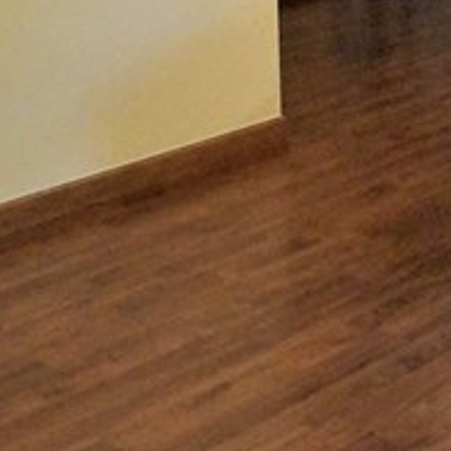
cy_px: -147
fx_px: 1091
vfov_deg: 21.1
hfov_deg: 16.7
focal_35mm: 74
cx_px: 936
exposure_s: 1/125
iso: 3200
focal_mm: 10
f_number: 3.5
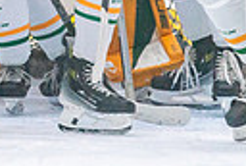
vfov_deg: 1.4
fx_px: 6774
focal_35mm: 989
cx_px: -190
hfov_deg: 2.1
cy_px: -194
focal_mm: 198
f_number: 2.8
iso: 3200
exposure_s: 1/1250
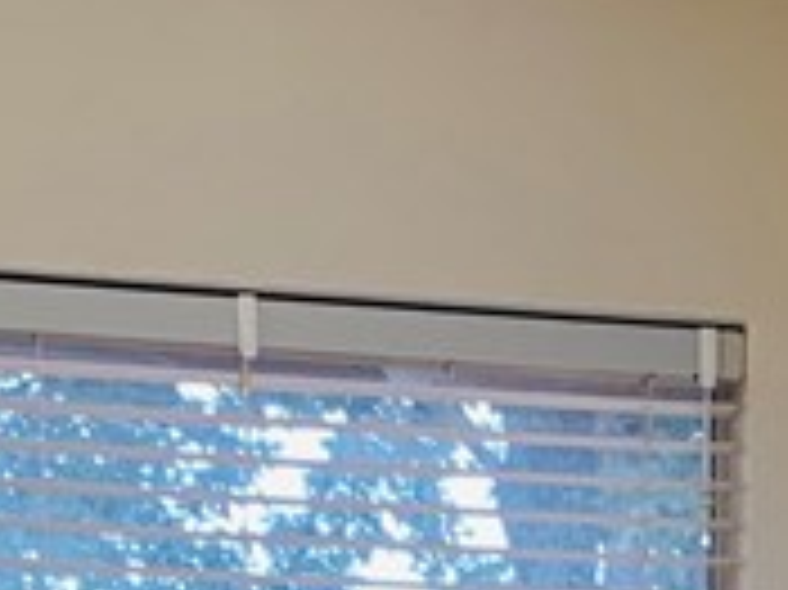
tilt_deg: -3.1
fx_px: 3458
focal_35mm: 152
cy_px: 1486
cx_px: 527
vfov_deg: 8.7
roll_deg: -1.1
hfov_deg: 13.0
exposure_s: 1/120
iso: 50
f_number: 1.8
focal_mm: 4.25
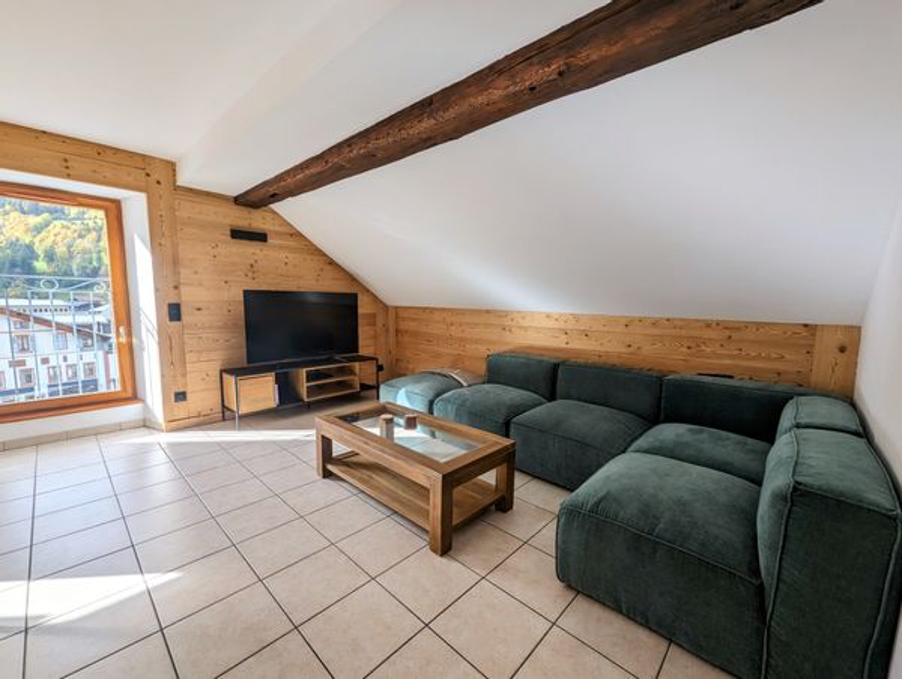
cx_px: 451
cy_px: 340
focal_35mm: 13
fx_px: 339
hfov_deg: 106.1
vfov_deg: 90.1
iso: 39
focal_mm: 1.95
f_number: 2.2
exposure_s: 1/190
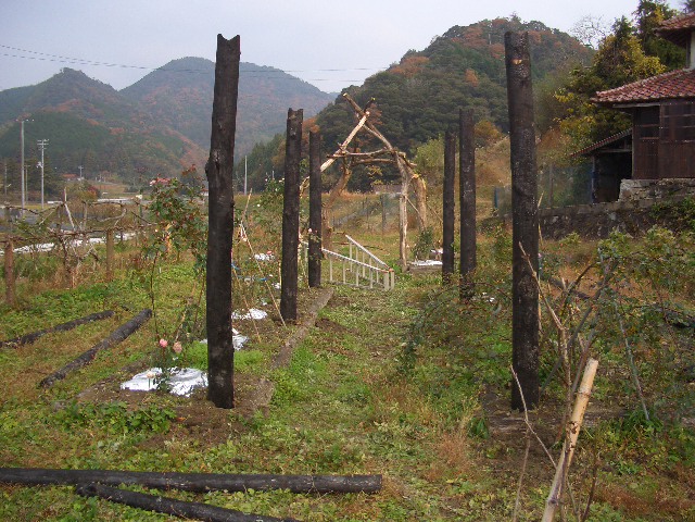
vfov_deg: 40.7
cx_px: 348
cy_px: 261
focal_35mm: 35
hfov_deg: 52.6
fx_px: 703
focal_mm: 5.8
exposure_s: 1/400
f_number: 2.6
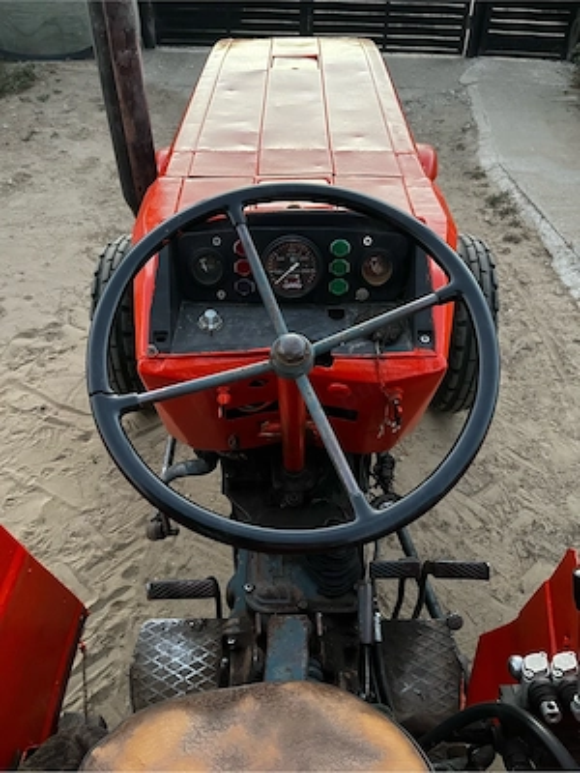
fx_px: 581
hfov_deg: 53.1
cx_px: 290
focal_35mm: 26
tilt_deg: -42.5
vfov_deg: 67.3
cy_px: 386
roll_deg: +1.0
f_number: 1.6
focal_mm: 5.1
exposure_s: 1/47
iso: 500
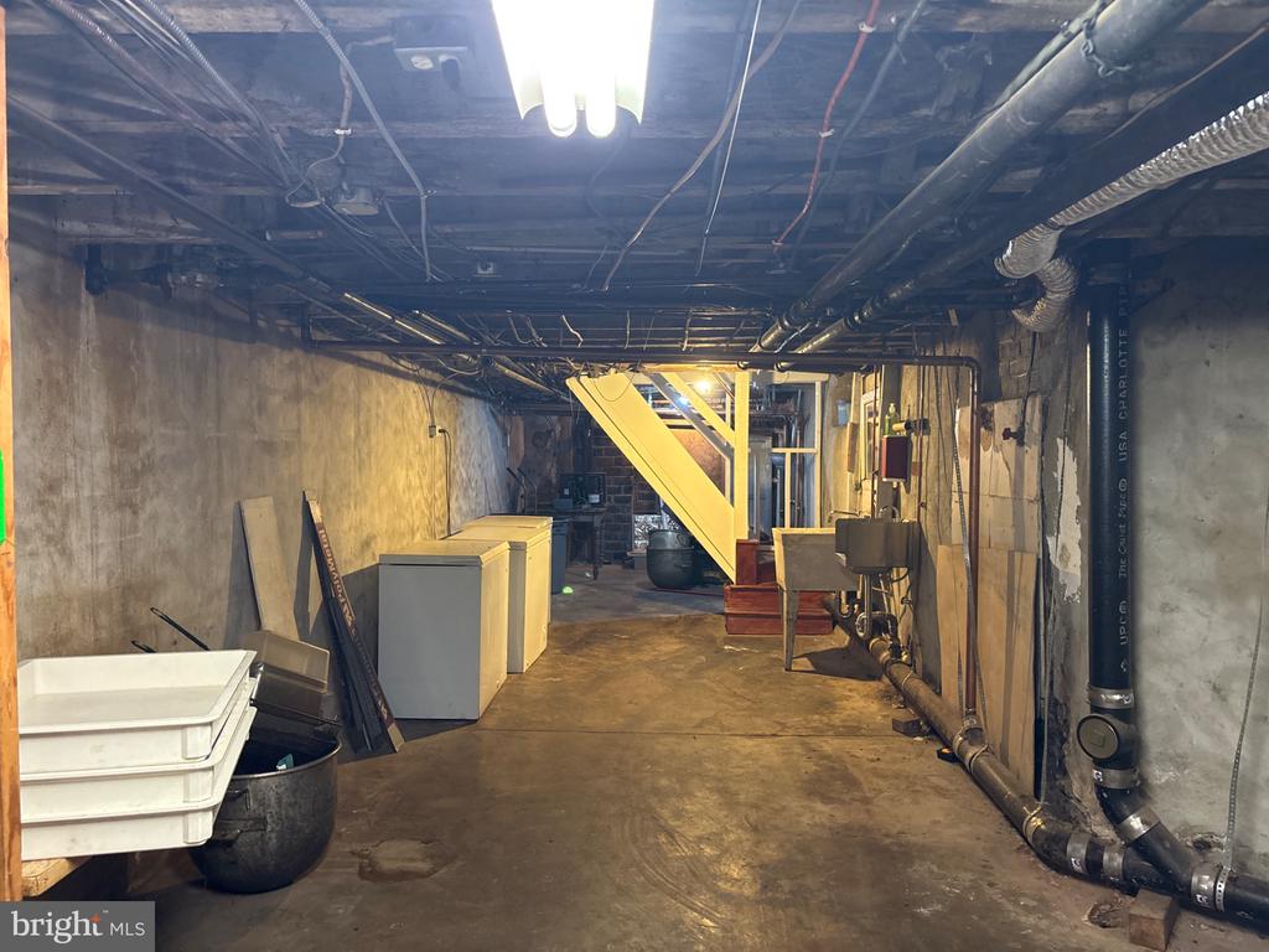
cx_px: 634
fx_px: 953
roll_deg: +0.4
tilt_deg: -1.5
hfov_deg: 67.3
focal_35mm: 26
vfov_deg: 53.1
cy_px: 476
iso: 400
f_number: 1.6
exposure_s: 1/40
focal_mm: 5.96
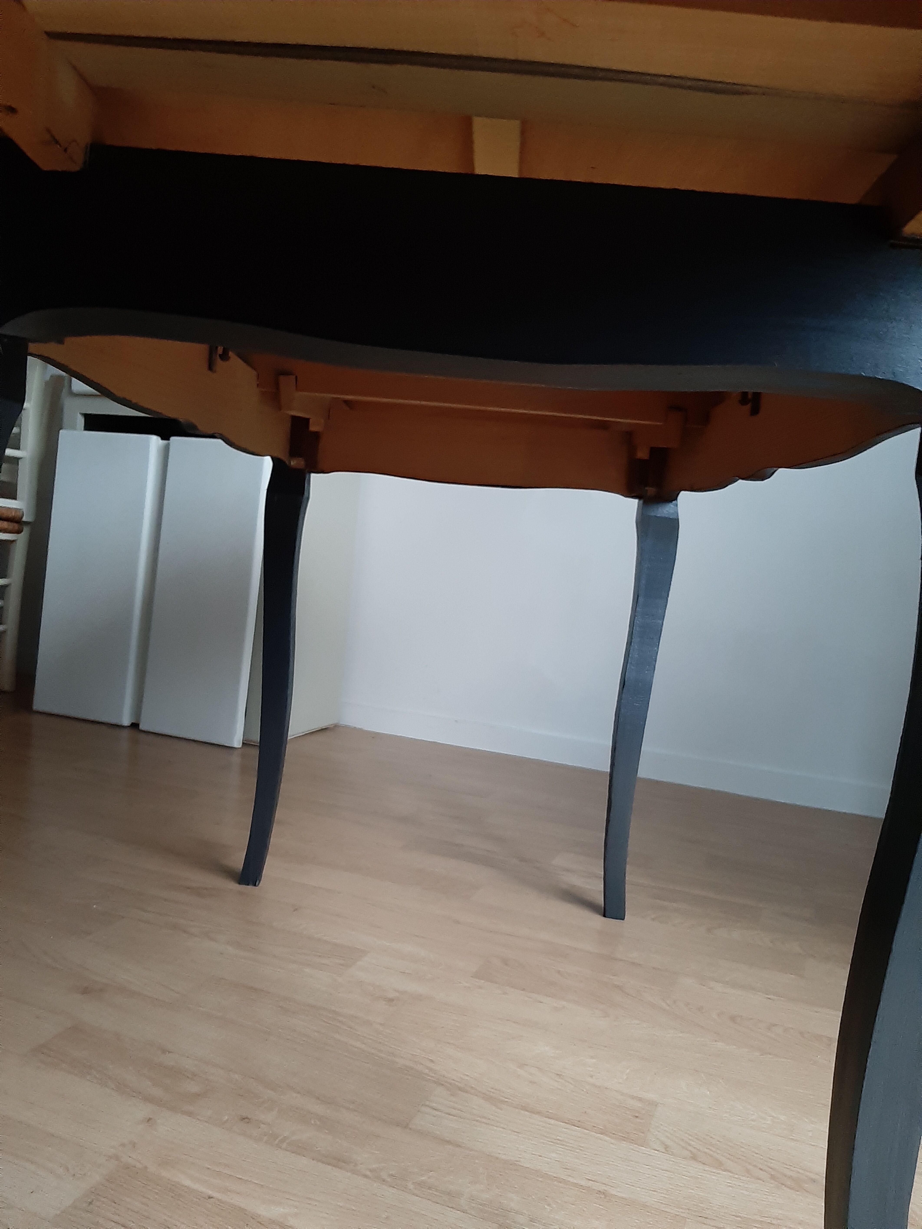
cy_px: 614
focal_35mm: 27
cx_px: 461
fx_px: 959
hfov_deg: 51.4
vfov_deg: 65.3
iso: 500
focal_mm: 3.93
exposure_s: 1/20
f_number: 1.7
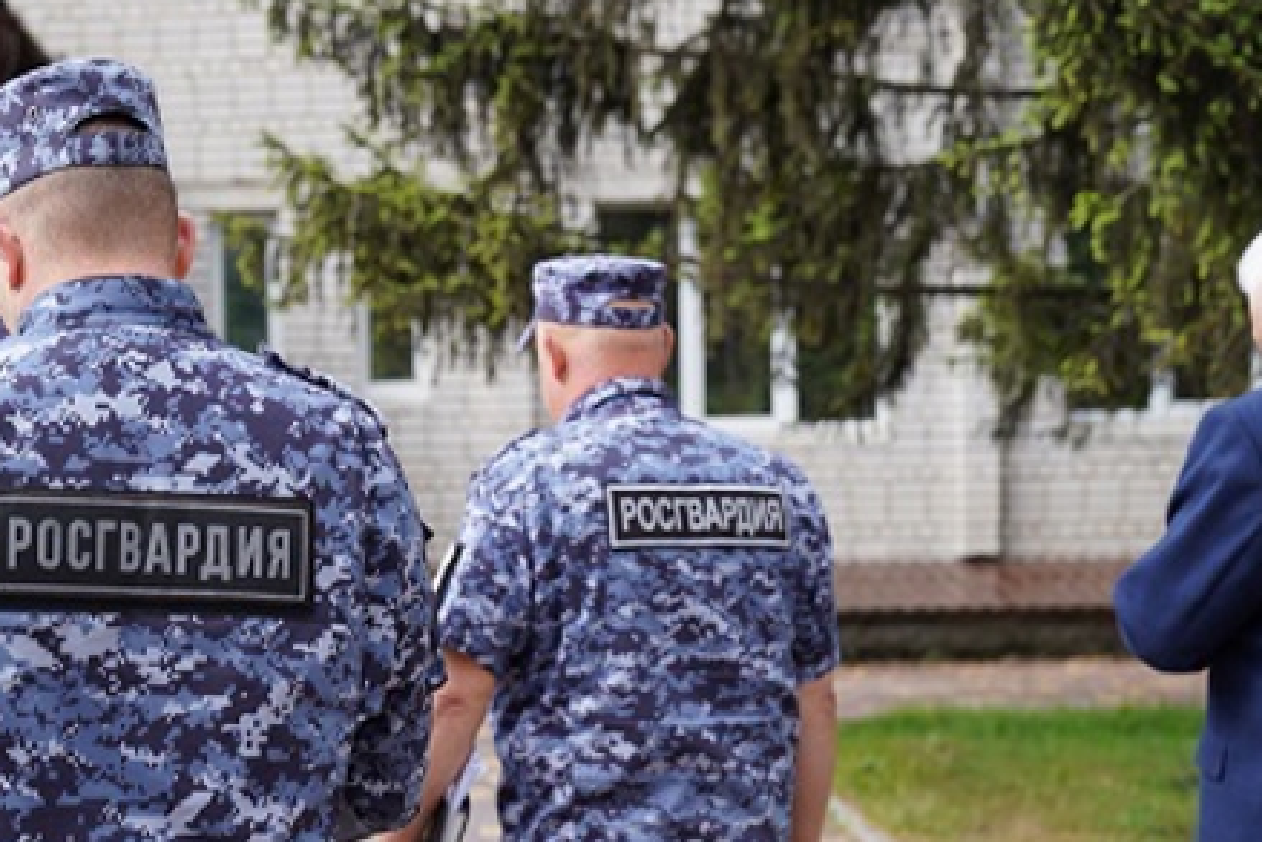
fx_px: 2875
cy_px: 566
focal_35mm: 82
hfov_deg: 24.4
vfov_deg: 16.6
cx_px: 279
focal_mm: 48
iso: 100
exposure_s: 1/160
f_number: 4
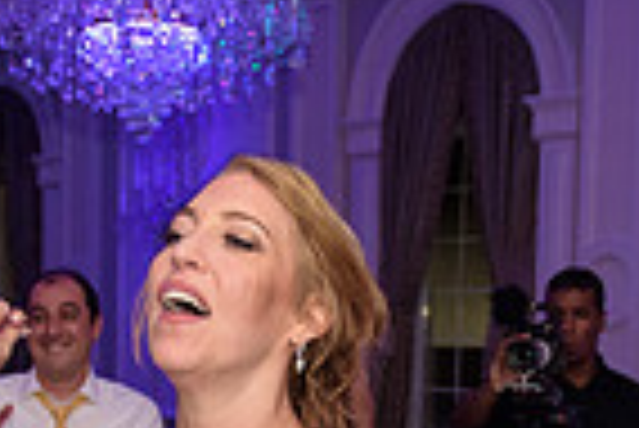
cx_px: 225
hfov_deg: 20.7
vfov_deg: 13.7
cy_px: 484
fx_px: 1741
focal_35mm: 98
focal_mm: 24
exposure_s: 1/125
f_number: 3.2
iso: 1600
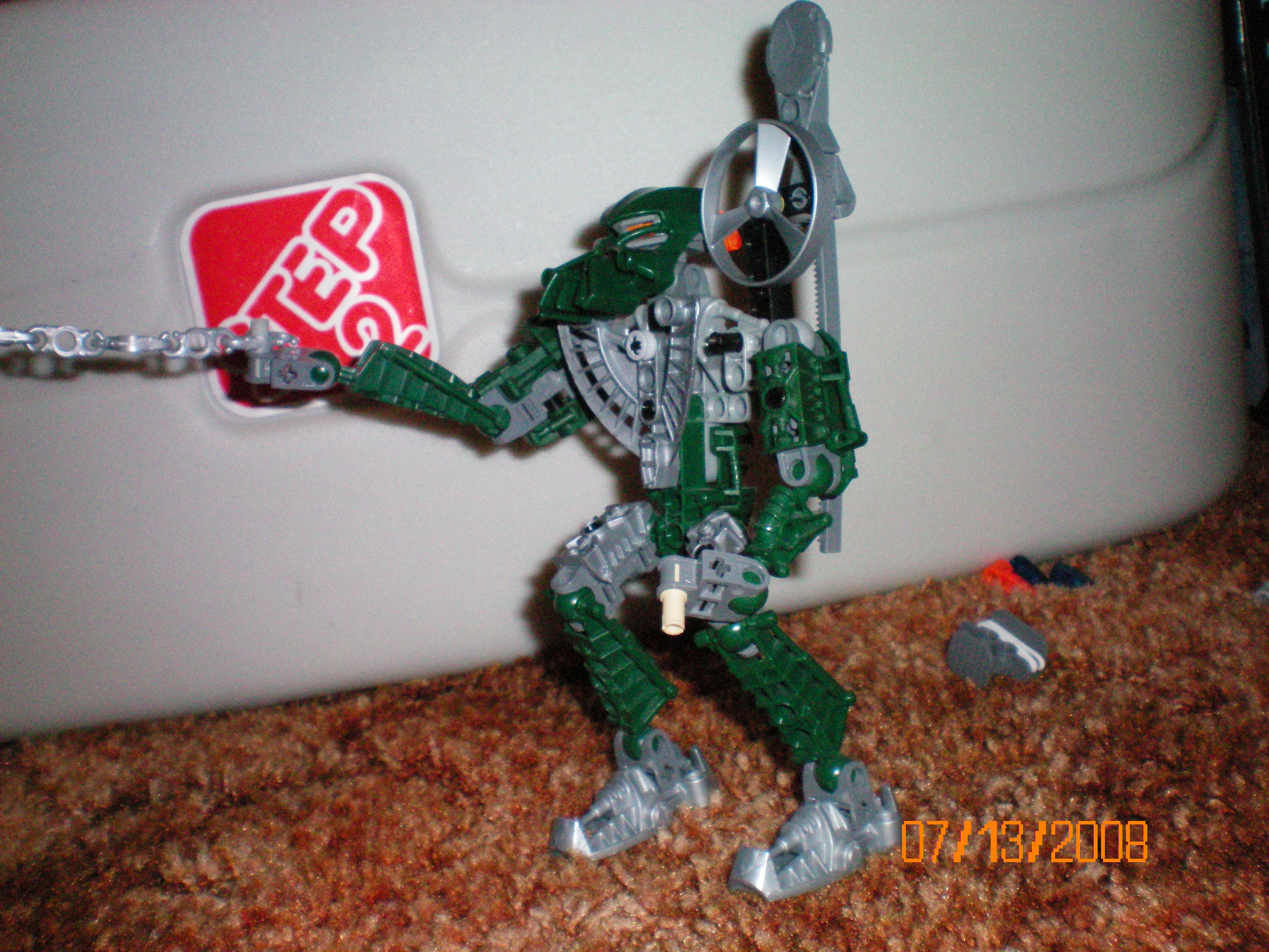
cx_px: 634
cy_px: 476
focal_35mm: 38
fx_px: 1393
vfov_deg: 37.7
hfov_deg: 49.0
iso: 400
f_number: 4.6
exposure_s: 1/60
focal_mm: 6.3
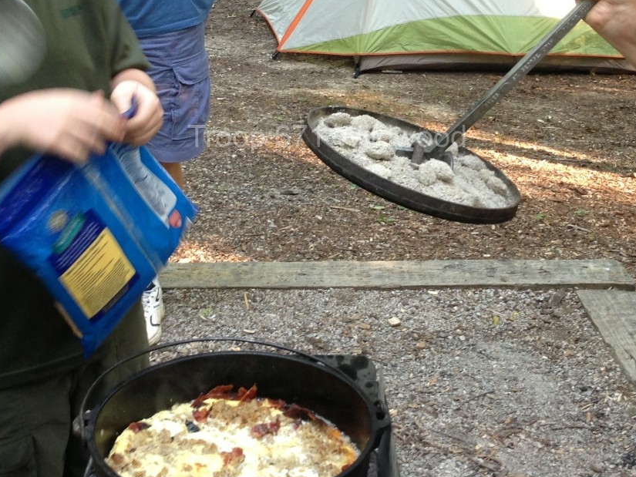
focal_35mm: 64
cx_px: 327
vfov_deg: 22.8
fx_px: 1176
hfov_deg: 30.3
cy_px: 139
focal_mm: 4.13
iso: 80
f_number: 2.4
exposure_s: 1/20
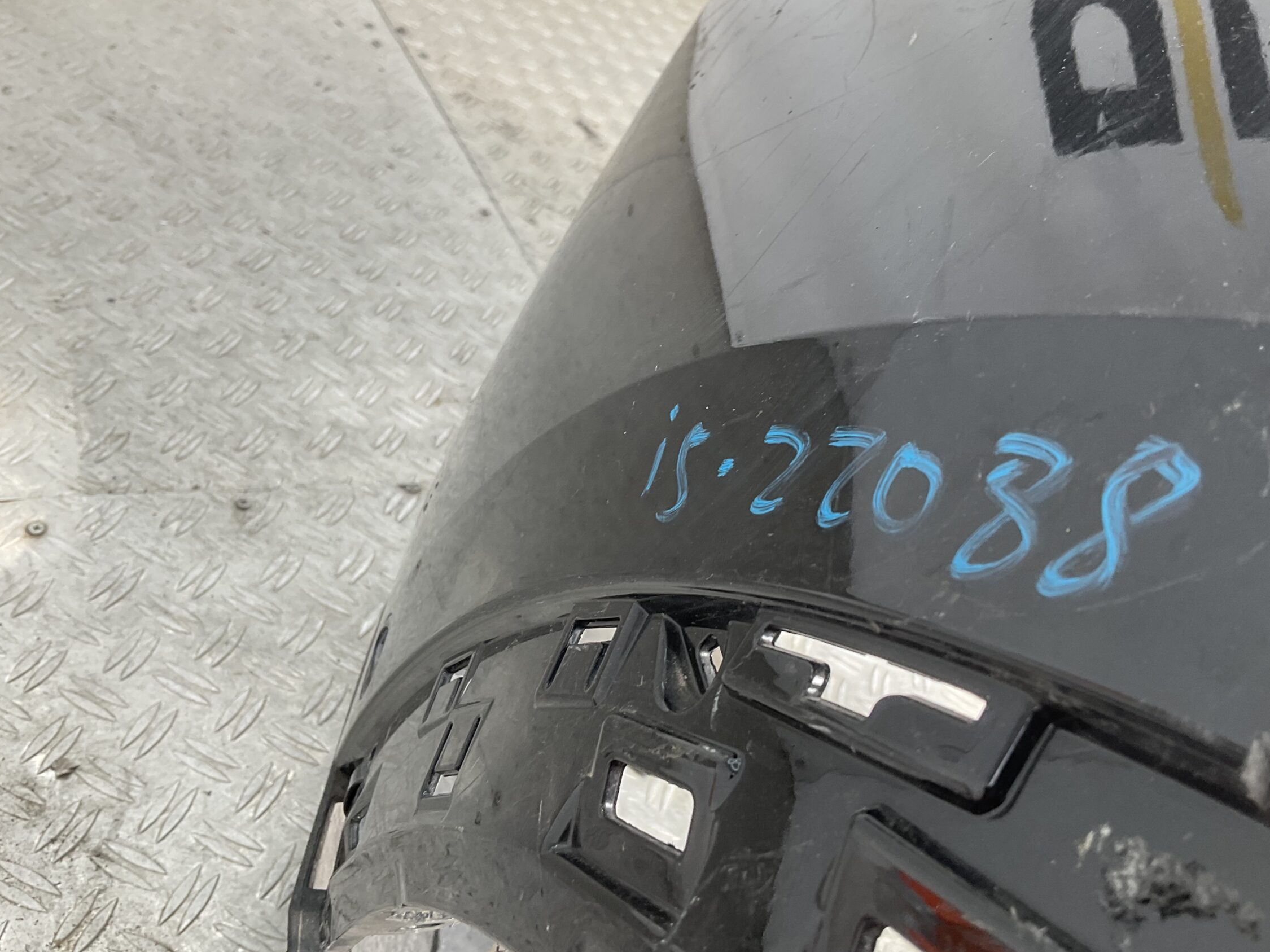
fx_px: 1211
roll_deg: -32.4
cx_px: 673
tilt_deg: -35.9
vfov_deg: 42.9
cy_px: 448
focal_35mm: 33
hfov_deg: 55.3
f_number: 1.8
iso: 20
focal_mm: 3
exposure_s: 1/100
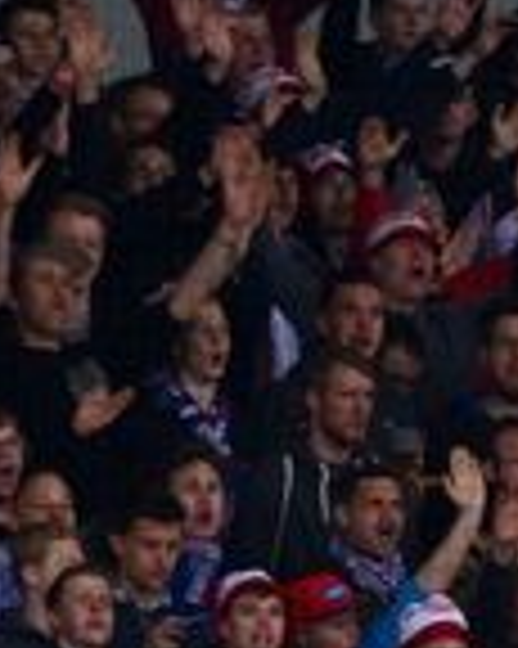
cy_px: 742
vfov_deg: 1.7
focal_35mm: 1118
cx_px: 761
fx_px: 21448
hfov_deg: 1.4
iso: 400
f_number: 4.5
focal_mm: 200
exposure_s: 1/800
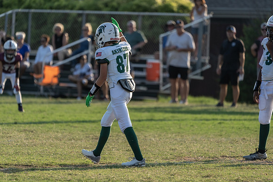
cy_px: 91
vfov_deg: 3.7
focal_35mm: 370
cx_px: 136
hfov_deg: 5.6
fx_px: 2806
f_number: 5.6
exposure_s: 1/1250
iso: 400
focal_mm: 370
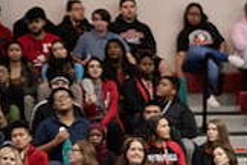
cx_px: 441
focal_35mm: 323
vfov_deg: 4.2
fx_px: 2216
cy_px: 244
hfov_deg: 6.3
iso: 4000
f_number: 3.2
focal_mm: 90
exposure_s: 1/200
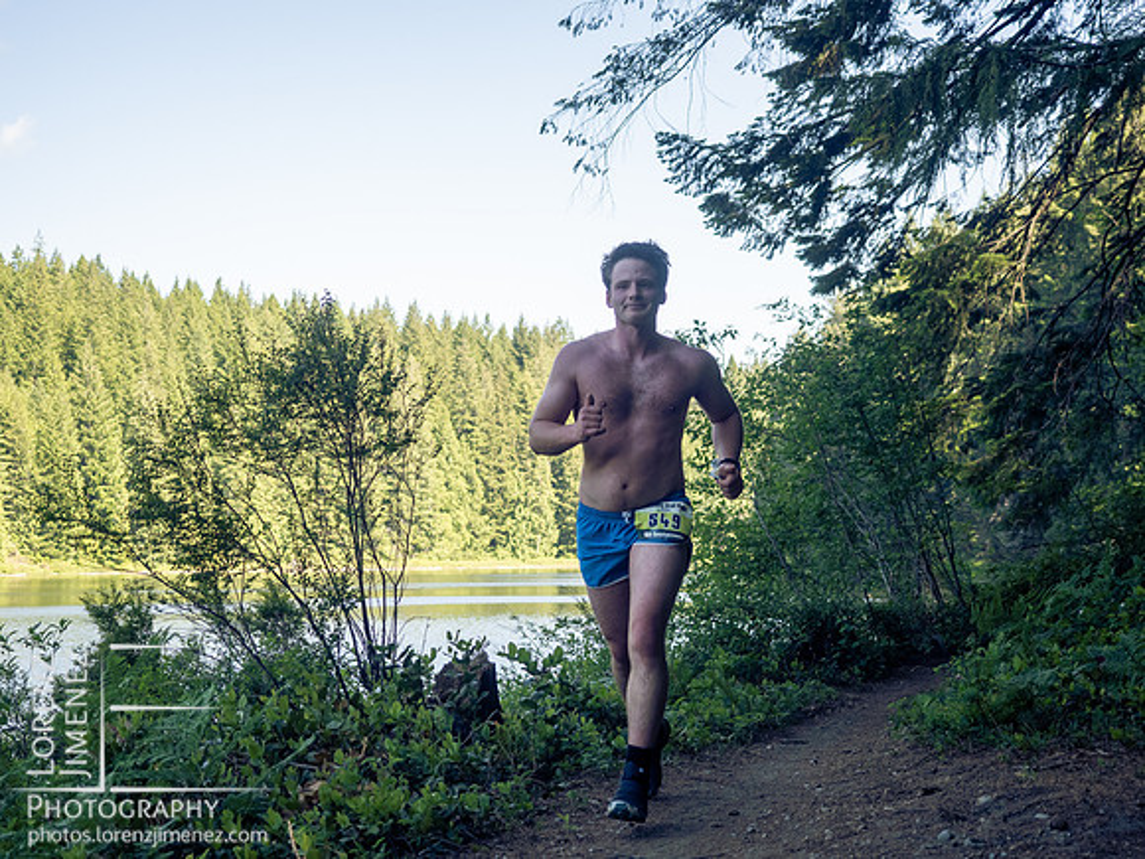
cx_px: 572
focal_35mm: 62
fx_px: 2051
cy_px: 430
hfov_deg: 31.2
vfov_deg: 23.7
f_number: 2.8
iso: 320
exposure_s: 1/1000
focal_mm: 31
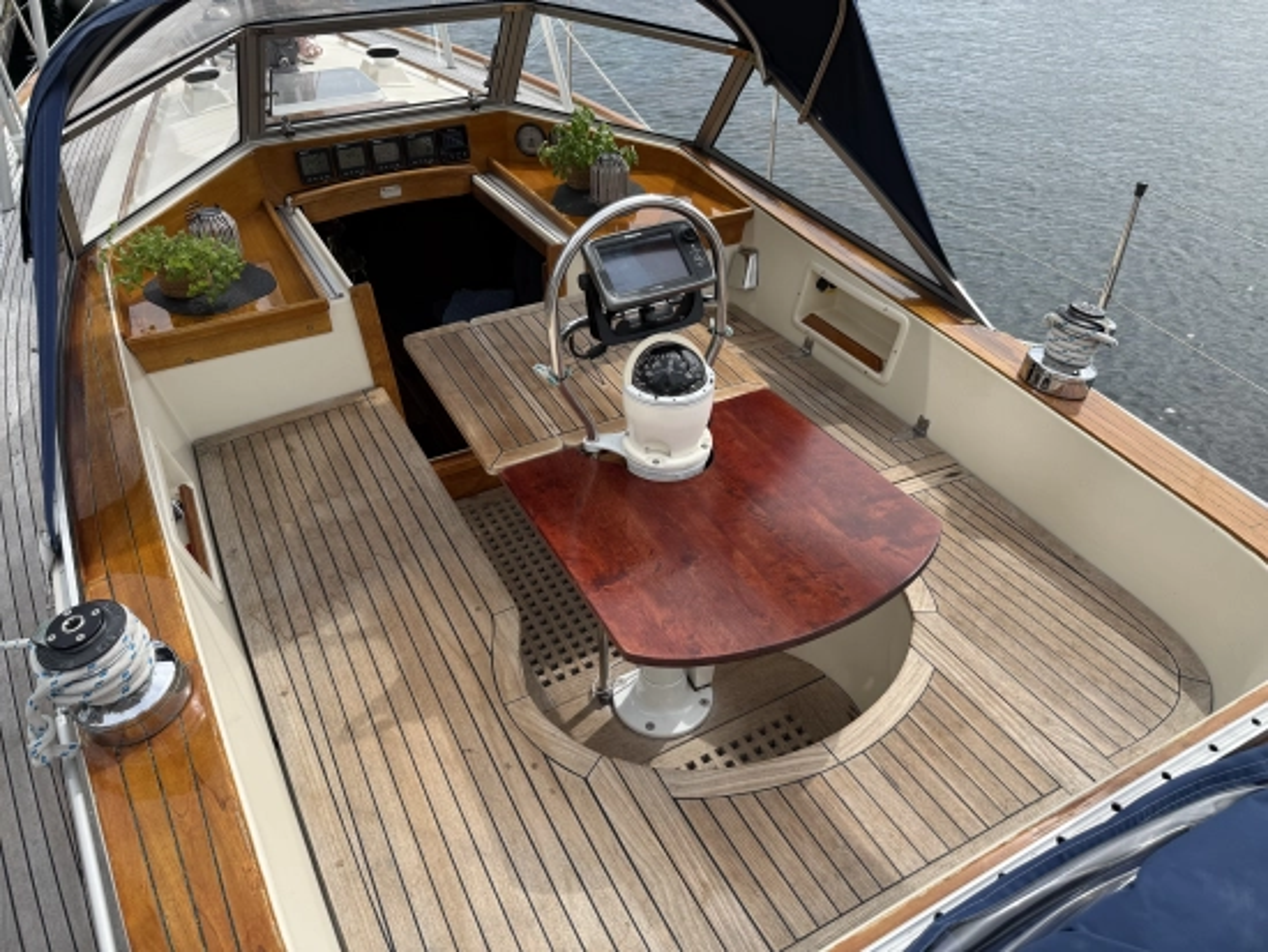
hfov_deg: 71.6
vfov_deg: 56.9
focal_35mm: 24
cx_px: 634
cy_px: 476
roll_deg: -0.1
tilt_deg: -36.7
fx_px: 880
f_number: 1.78
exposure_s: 1/2801
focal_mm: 6.76
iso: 100
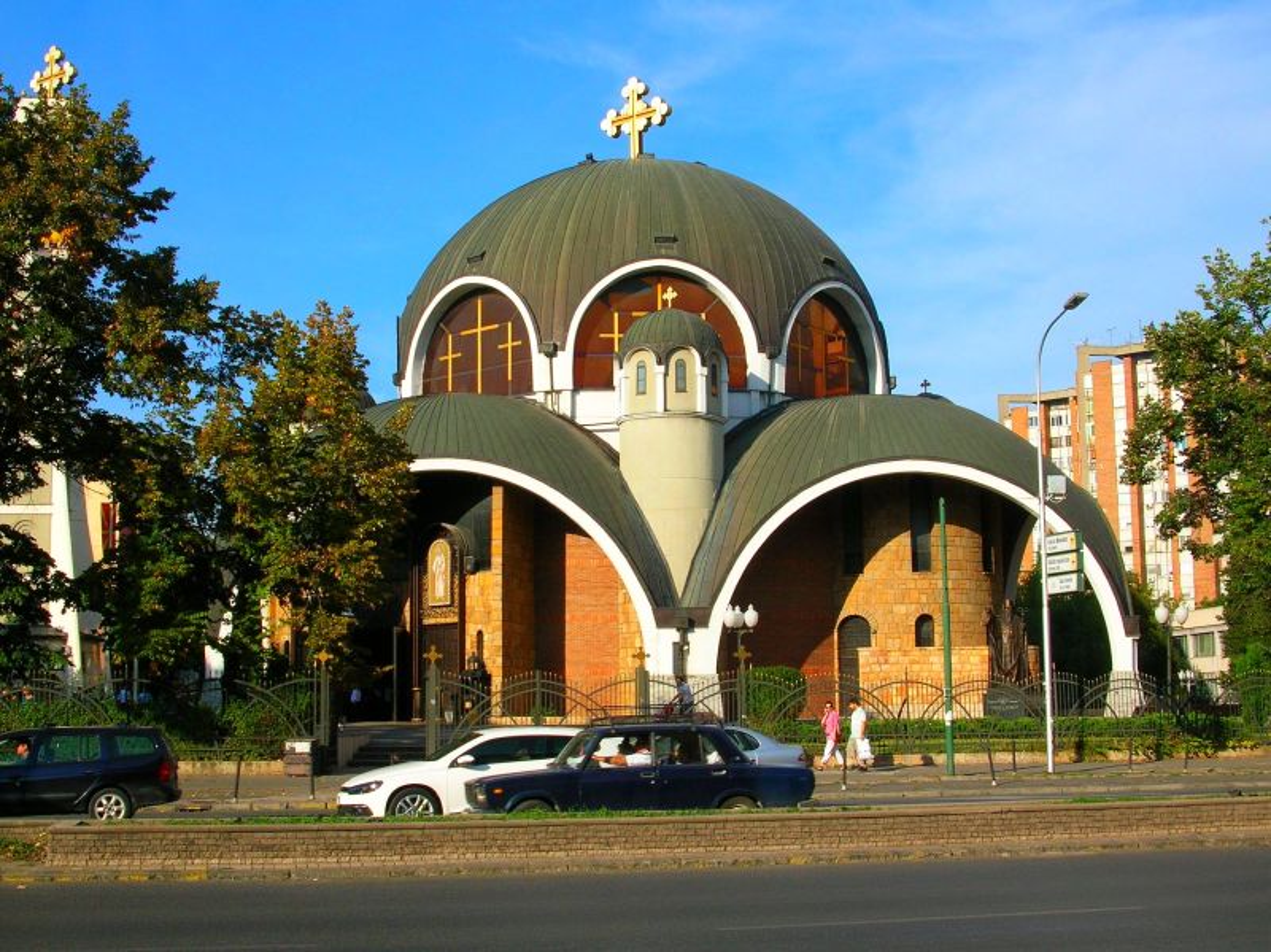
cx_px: 636
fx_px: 1651
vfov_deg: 32.1
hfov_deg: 42.1
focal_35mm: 45
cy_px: 476
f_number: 6.2
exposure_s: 1/222
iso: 50
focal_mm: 7.5
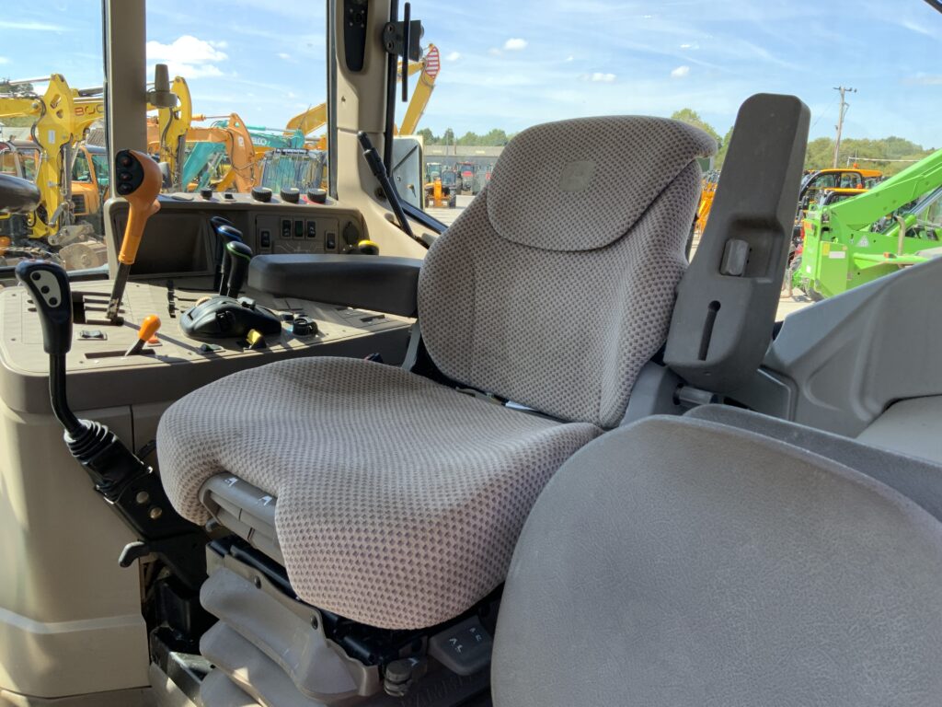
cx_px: 471
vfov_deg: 48.2
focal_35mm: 29
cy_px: 354
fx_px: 789
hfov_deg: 61.7
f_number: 1.8
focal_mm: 3
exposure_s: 1/187
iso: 16
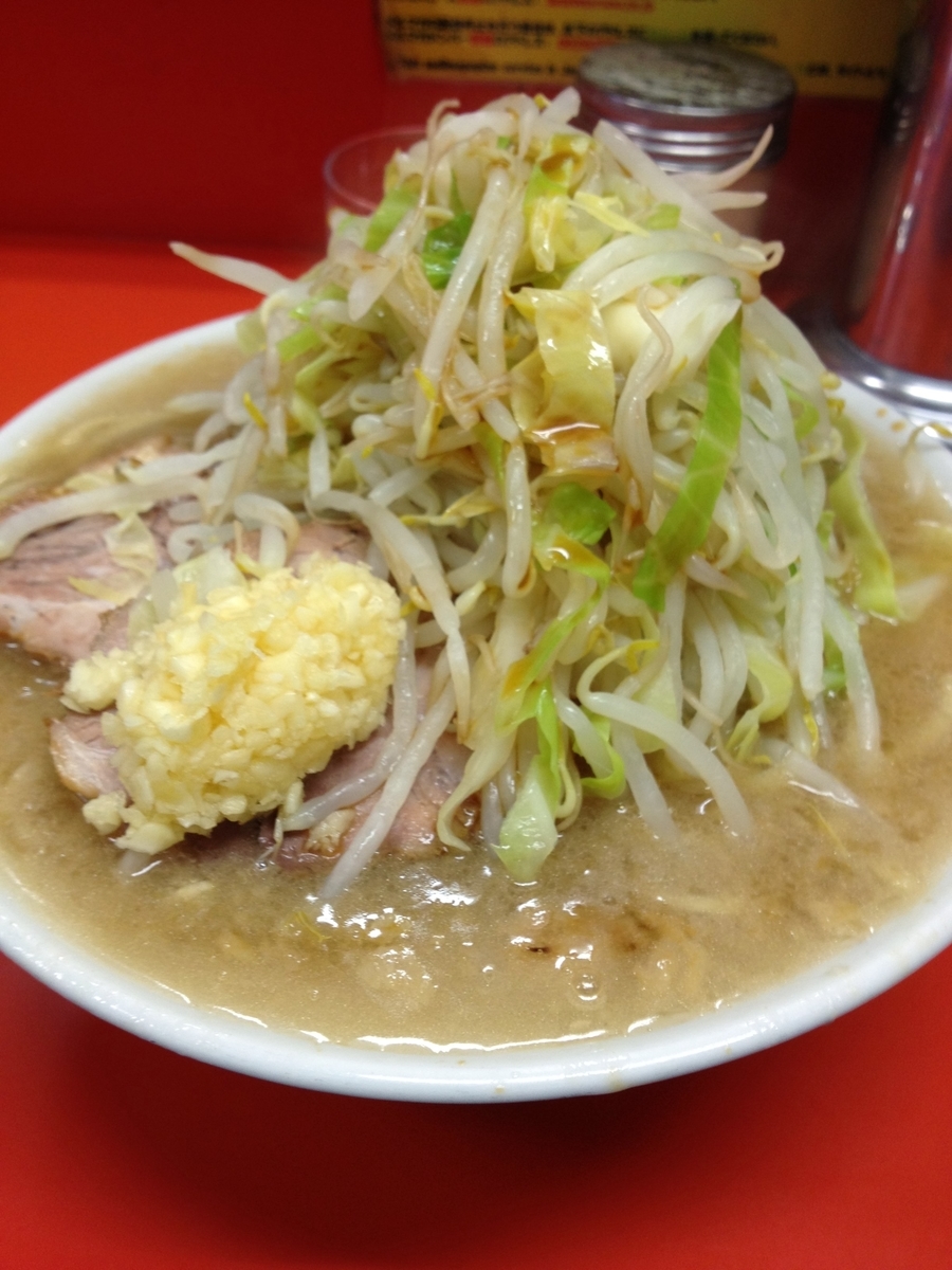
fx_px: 1283
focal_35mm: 35
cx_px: 476
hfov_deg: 40.7
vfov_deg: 52.6
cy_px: 635
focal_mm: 4.28
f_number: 2.4
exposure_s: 1/20
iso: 64
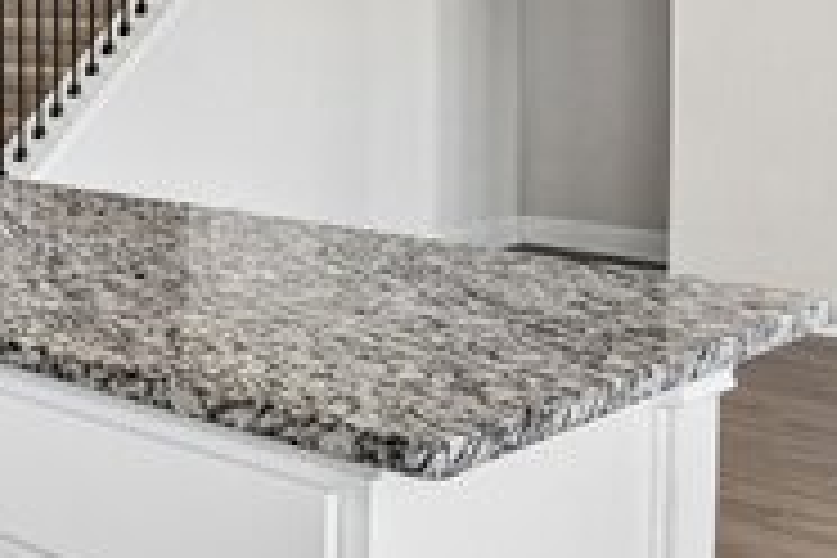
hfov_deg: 24.2
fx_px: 1279
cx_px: -540
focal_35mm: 55
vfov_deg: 23.5
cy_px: -11
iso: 560
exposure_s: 1/15
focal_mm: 16
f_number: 8
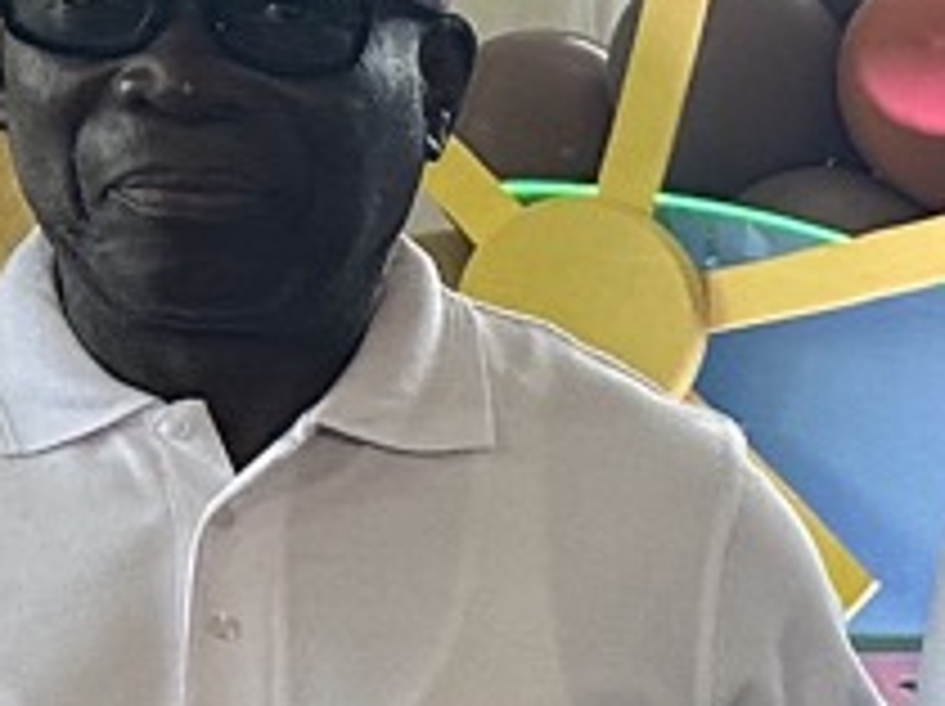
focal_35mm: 183
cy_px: 1232
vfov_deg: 7.9
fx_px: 4990
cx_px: 2547
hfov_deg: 9.2
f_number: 1.78
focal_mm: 6.86
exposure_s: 1/121
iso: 200
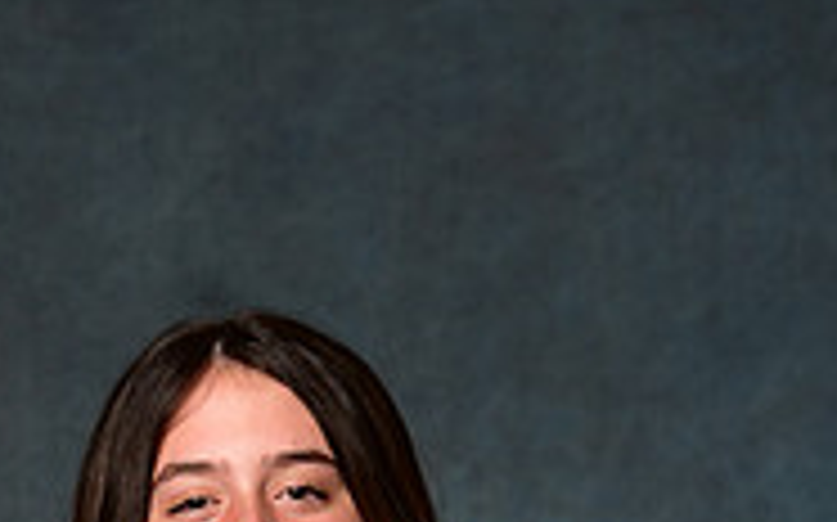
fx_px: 5084
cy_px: 1030
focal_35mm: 223
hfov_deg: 9.4
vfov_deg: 5.7
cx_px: 196
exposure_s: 1/200
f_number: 5
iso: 100
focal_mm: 70
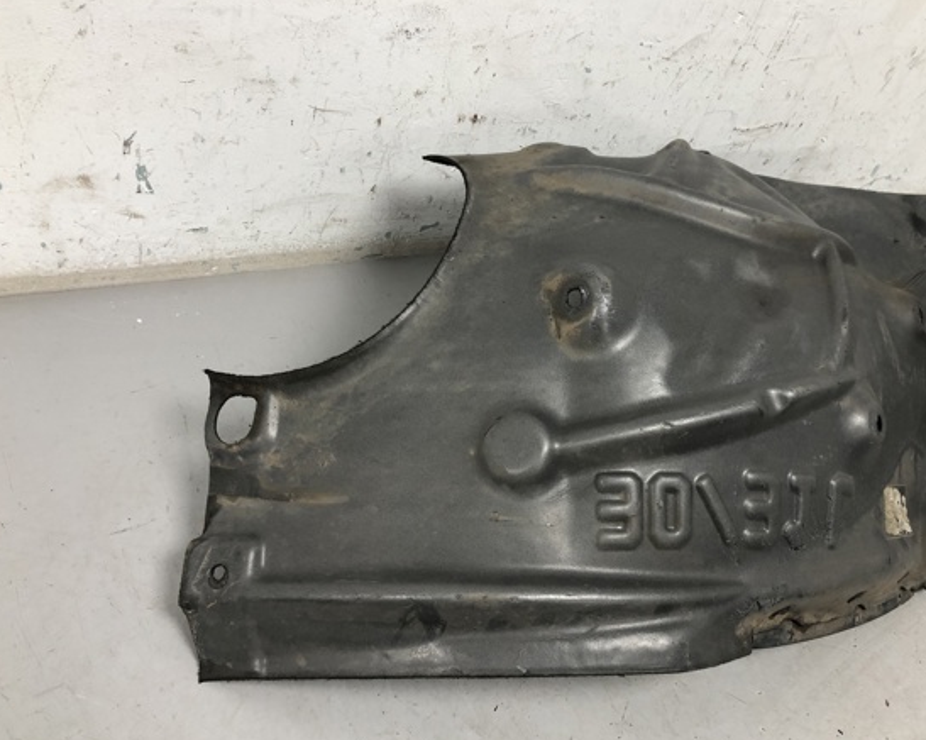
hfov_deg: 55.5
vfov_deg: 45.8
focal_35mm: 32
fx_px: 877
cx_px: 530
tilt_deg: -46.1
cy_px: 384
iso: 32
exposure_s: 1/25
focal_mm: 4
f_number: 1.8
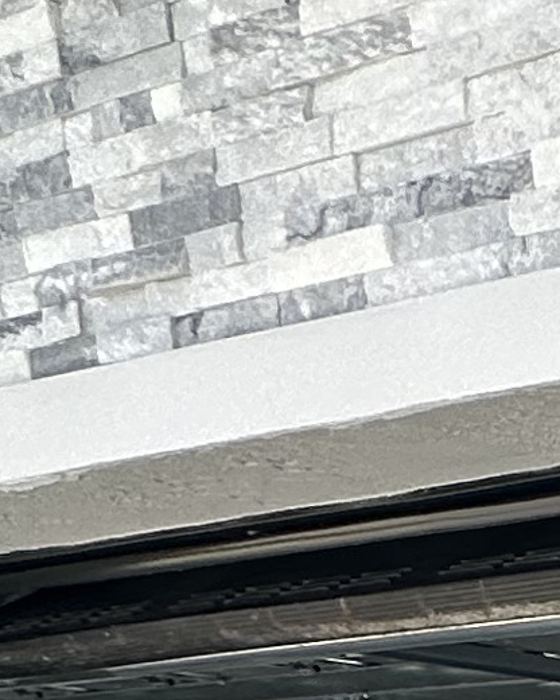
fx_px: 2196
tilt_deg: -10.7
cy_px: 1463
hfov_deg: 9.7
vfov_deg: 14.5
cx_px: 1839
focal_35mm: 106
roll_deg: -2.6
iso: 40
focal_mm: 2.22
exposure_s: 1/290
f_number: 2.2
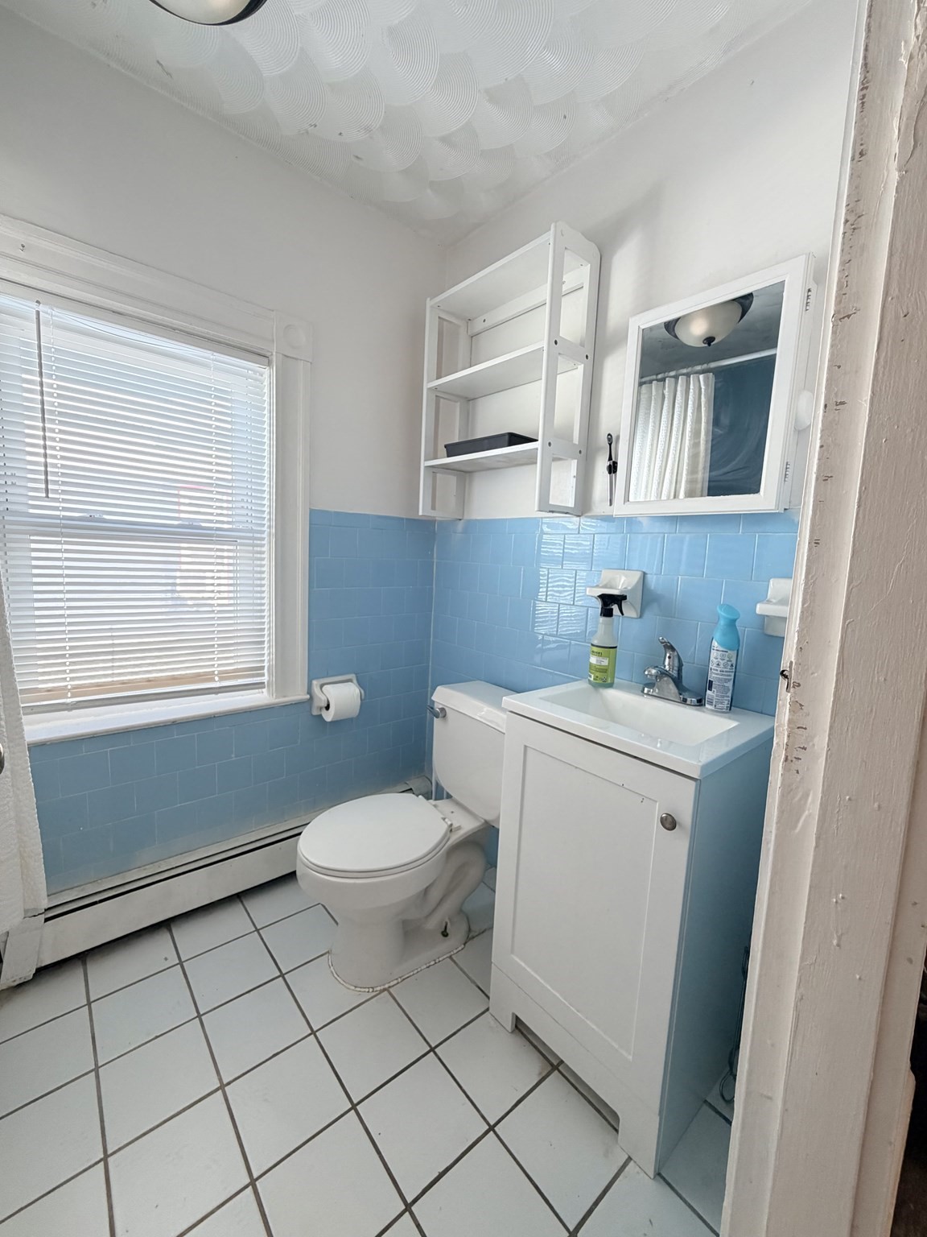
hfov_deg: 85.7
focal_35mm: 14
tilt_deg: -6.2
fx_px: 500
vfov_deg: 102.1
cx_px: 464
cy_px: 618
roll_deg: -2.7
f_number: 2.2
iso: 250
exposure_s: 1/60
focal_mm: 2.22
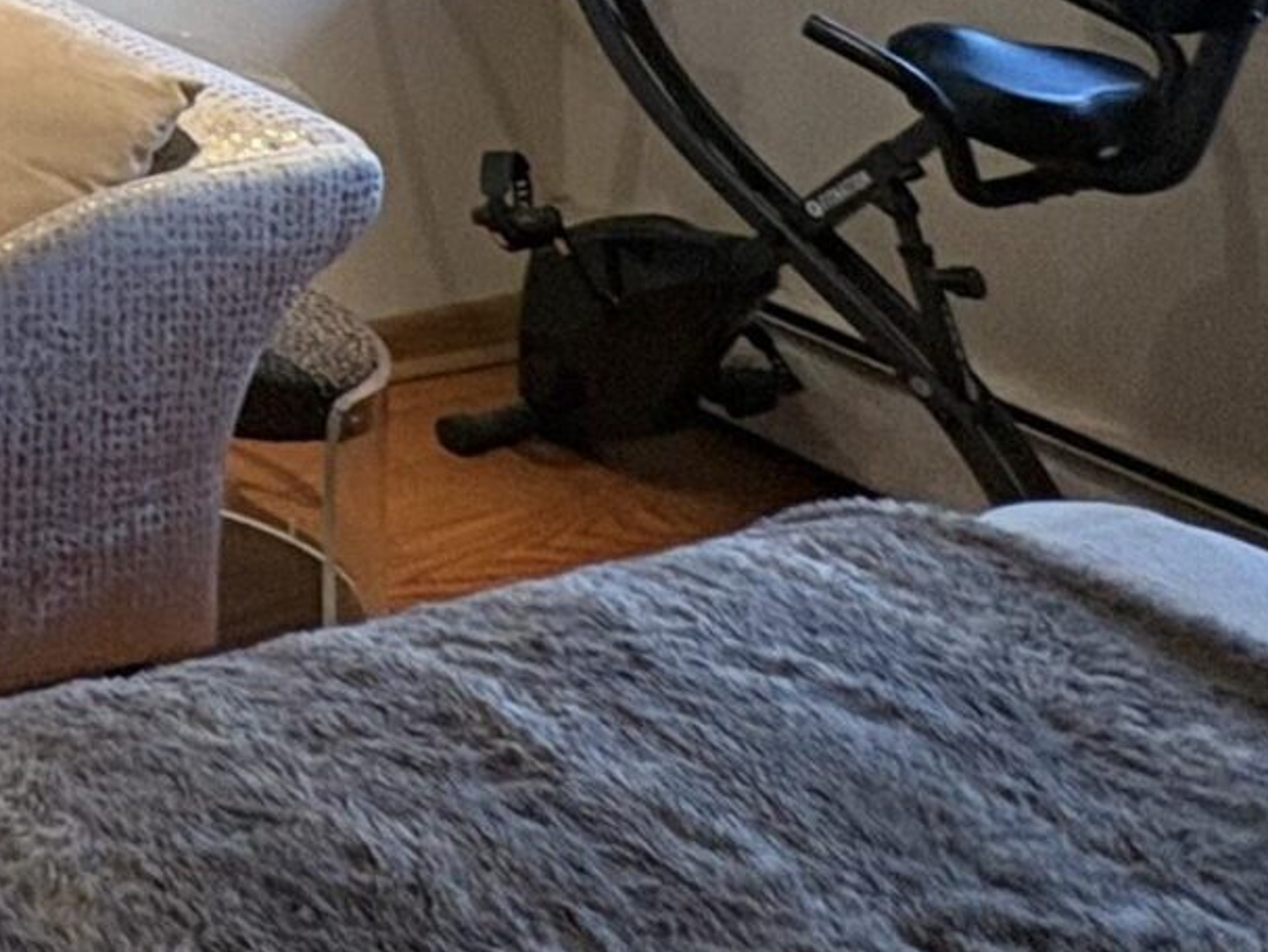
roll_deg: -0.2
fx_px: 2162
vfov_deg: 18.5
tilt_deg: +3.4
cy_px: -829
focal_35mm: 59
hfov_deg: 22.6
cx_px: -892
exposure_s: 1/60
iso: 160
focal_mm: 2.22
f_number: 2.2
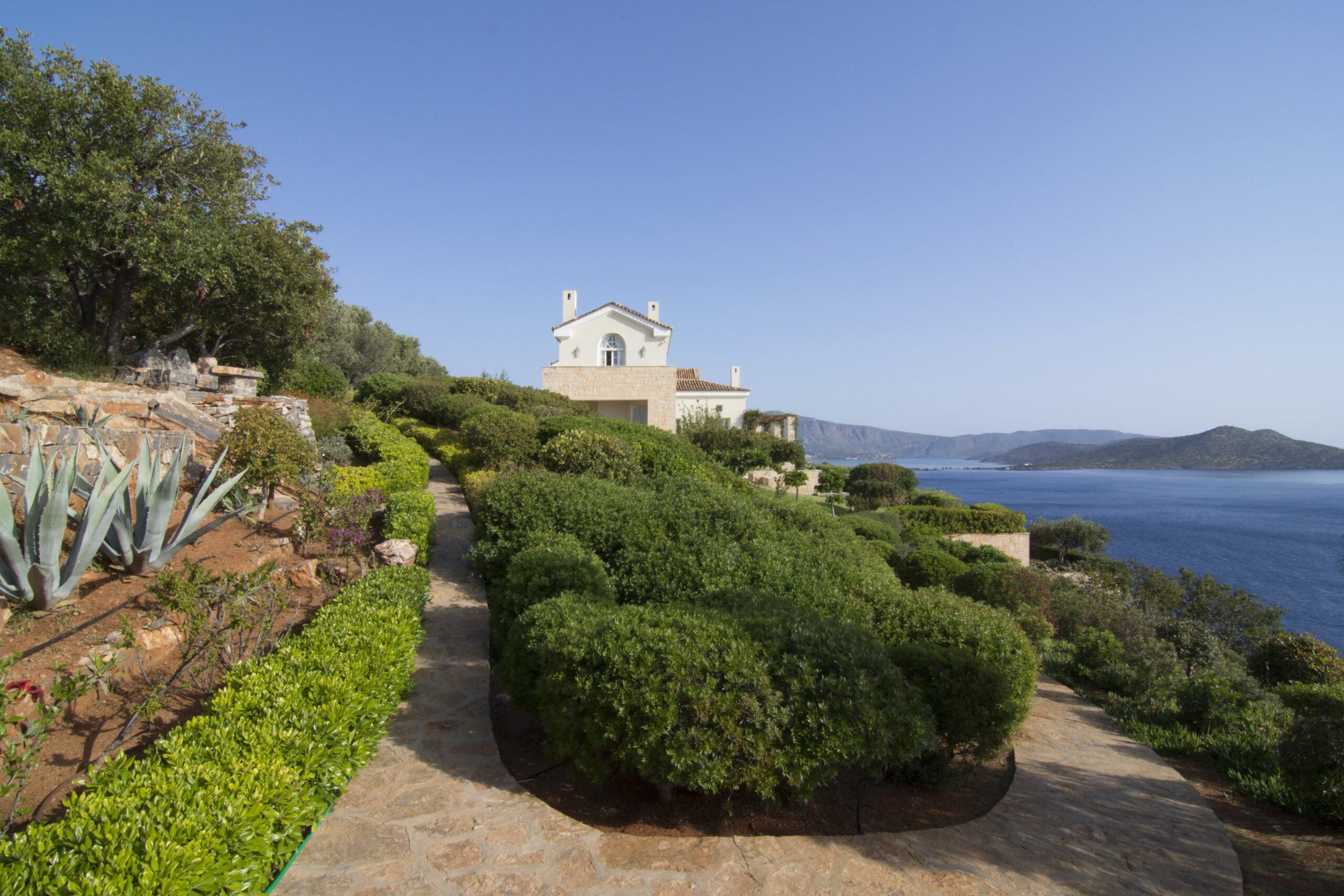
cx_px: 672
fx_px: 616
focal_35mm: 16
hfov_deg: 95.0
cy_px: 448
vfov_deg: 72.1
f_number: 16
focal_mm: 11
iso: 200
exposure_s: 1/60
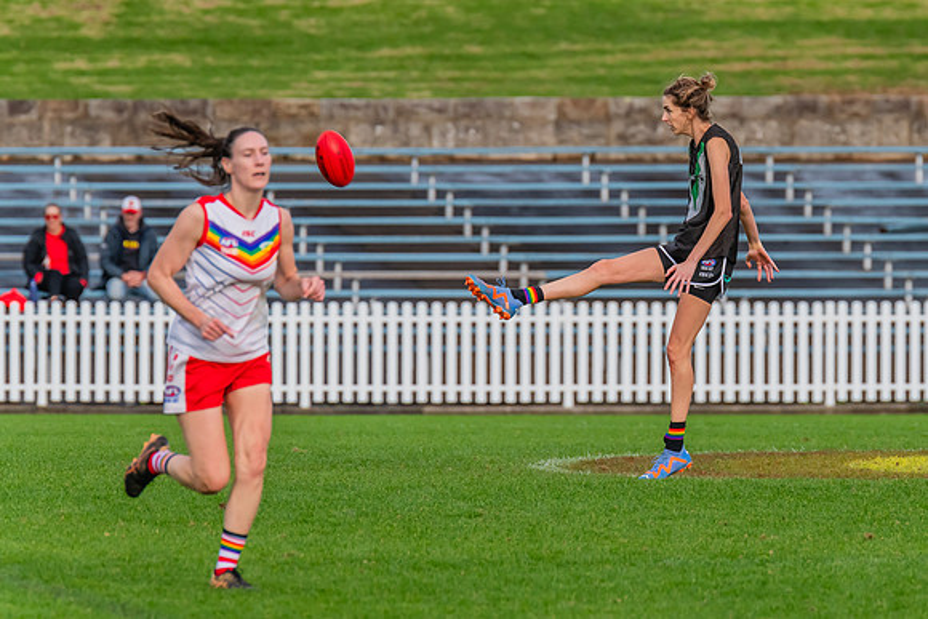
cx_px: 632
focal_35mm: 572
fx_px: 14738
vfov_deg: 2.4
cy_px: 223
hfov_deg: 3.6
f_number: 8
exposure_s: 1/1000
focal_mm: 420
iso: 800
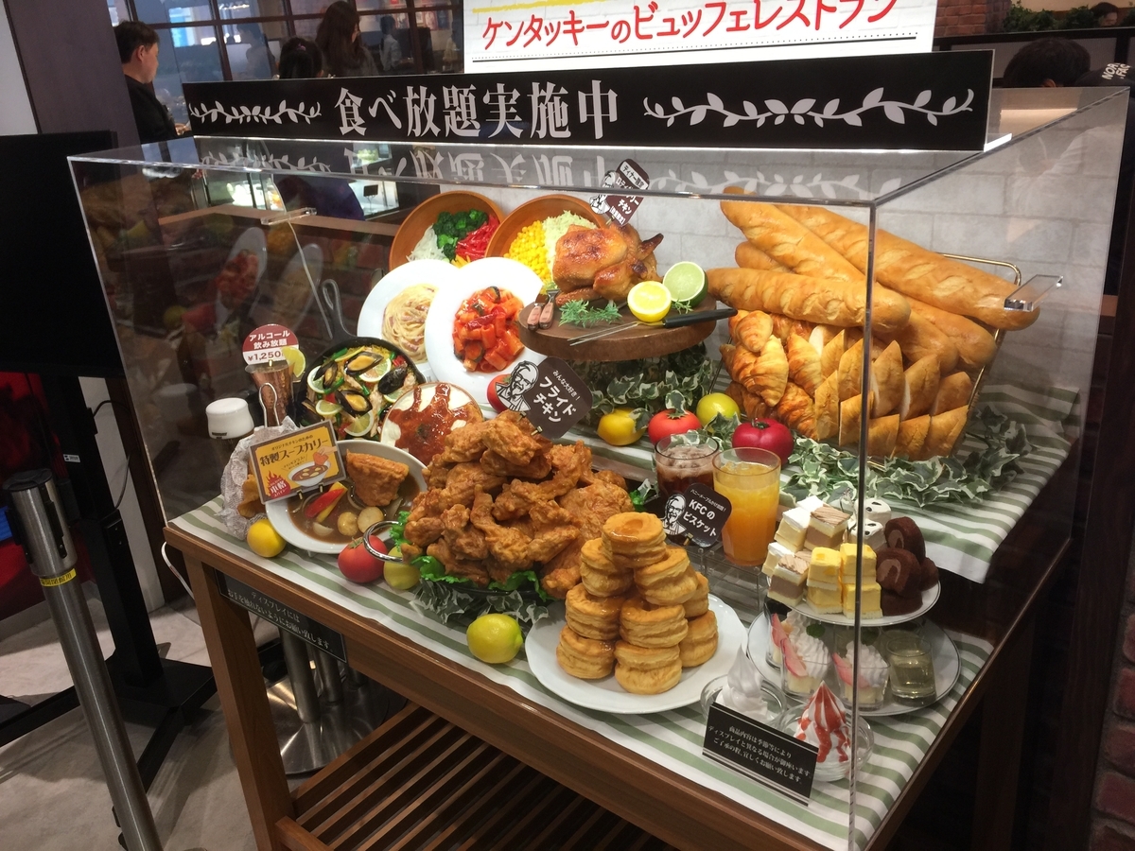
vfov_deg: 48.2
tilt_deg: -22.6
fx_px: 951
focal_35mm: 29
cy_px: 426
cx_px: 568
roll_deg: +4.1
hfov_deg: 61.7
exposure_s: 1/30
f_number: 2.2
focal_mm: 4.15
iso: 32
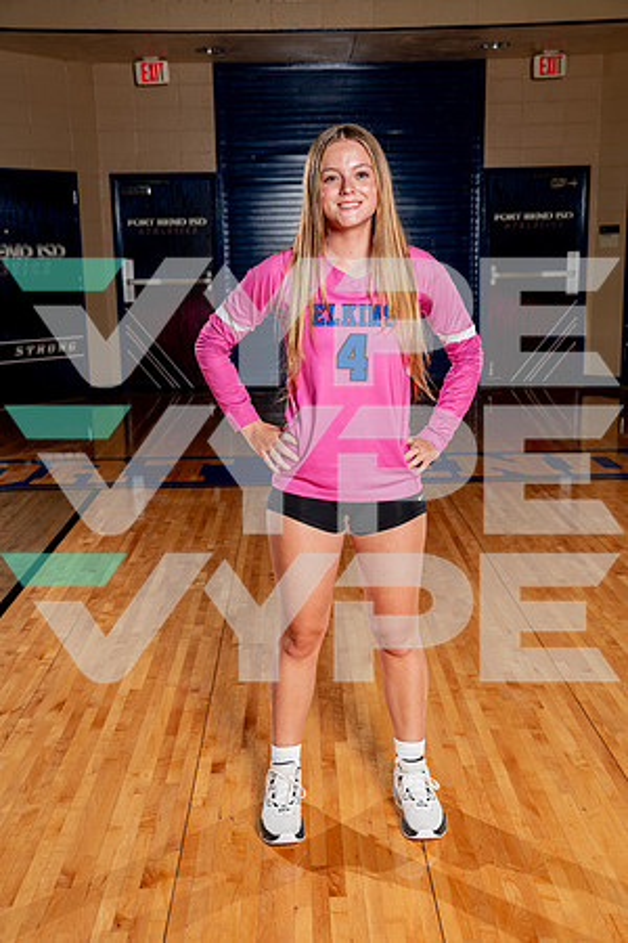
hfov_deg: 32.6
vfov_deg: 47.4
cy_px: 472
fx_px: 1073
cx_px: 314
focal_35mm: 41
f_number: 5.6
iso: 200
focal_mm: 41
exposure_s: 1/250
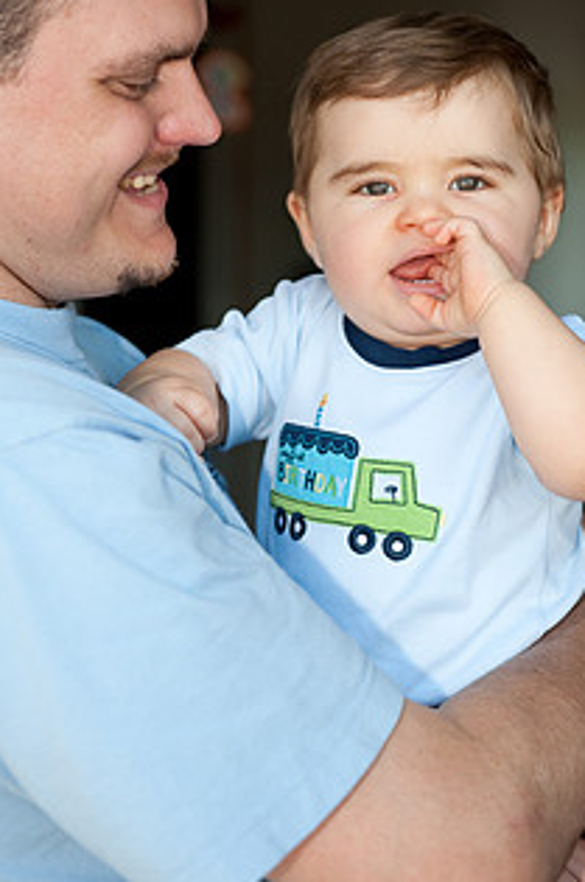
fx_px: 2445
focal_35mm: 100
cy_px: 350
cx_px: 393
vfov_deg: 20.4
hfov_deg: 13.6
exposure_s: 1/1250
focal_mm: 70
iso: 400
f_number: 4
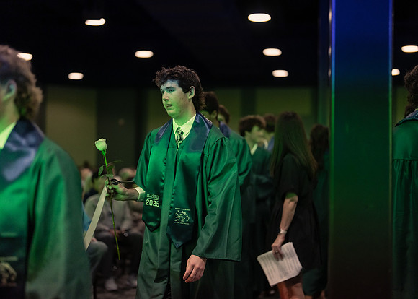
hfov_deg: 36.7
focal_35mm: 53
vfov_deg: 26.6
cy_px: 150
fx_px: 630
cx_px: 209
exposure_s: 1/500
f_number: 1.2
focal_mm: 50
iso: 1250
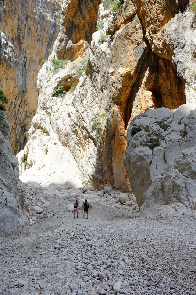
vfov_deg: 54.4
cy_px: 148
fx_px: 286
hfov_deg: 37.8
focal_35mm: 35
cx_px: 98
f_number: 8
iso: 400
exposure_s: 1/75
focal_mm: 23
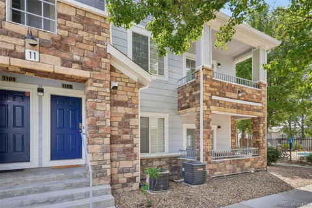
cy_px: 104
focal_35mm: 18
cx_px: 156
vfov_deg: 67.4
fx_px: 156
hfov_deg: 90.0
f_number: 8
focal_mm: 12
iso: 100
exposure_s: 1/60
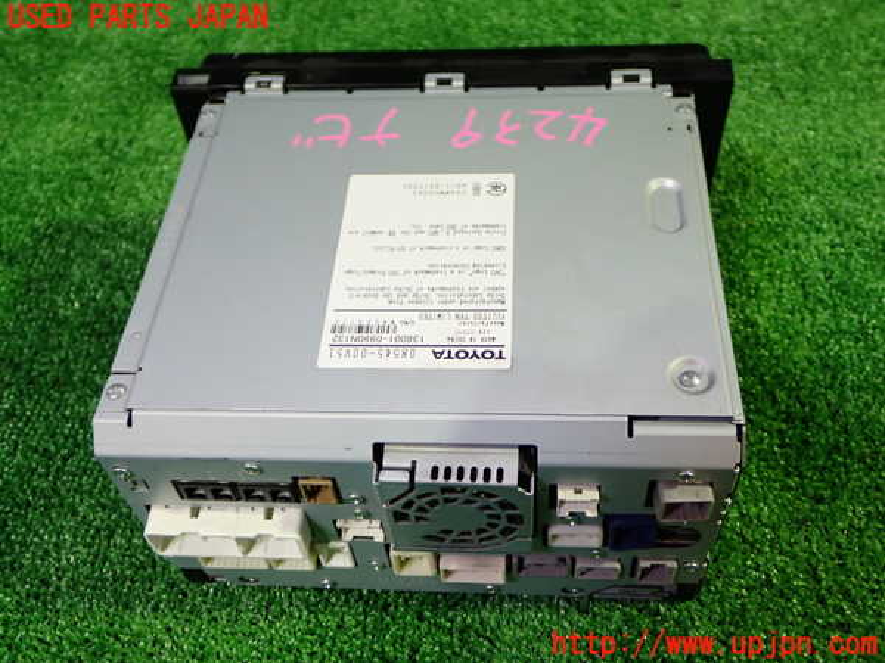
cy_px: 332
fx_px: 920
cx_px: 442
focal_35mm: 36
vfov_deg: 39.7
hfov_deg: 51.4
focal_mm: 6.37
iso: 400
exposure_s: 1/40
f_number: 2.5
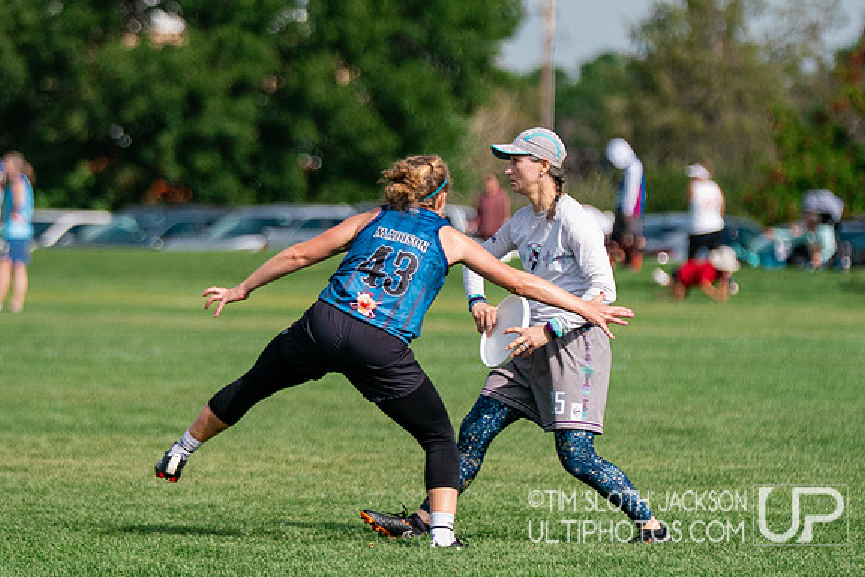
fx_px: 8724
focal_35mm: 363
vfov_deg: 3.8
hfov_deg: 5.7
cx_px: 396
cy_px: 295
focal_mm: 170
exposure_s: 1/10000
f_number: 2.8
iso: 500
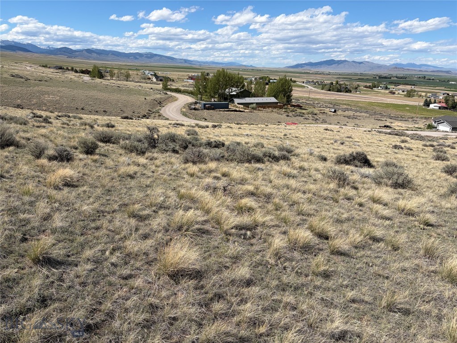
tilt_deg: -17.8
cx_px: 228
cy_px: 172
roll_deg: -1.1
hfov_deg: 67.3
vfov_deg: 53.1
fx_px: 343
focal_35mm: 26
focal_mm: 5.96
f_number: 1.6
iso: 64
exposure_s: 1/6329
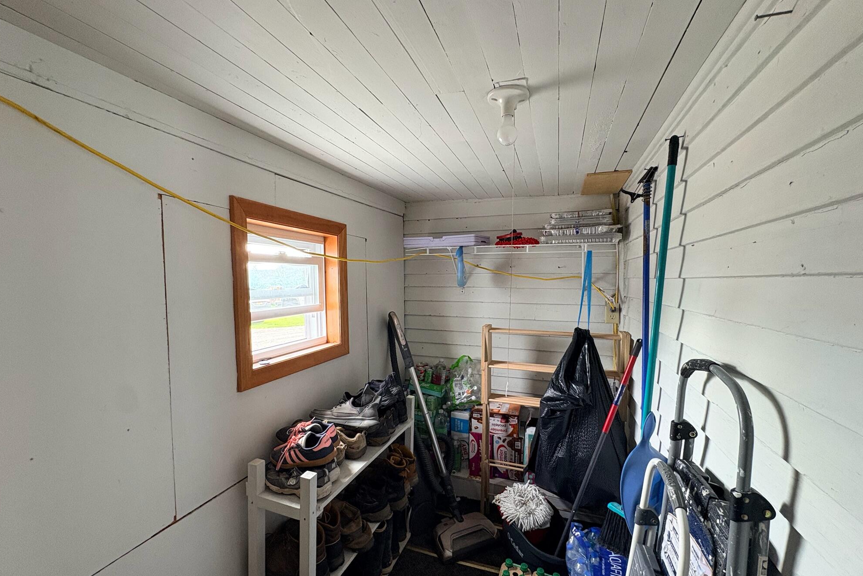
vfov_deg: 77.3
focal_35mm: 15
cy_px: 297
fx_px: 360
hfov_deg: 100.4
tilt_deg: -3.2
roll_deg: -0.4
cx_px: 438
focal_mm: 2.22
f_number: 2.2
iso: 250
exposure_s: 1/60
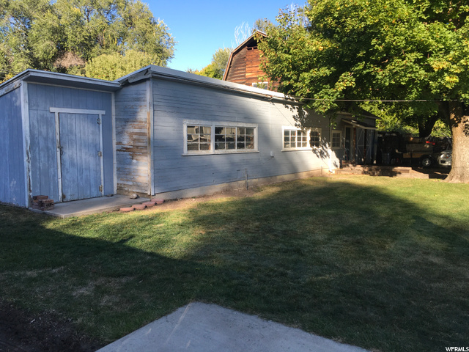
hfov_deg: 61.7
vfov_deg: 48.2
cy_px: 176
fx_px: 393
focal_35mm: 29
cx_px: 234
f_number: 2.2
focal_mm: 4.15
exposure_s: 1/458
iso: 25
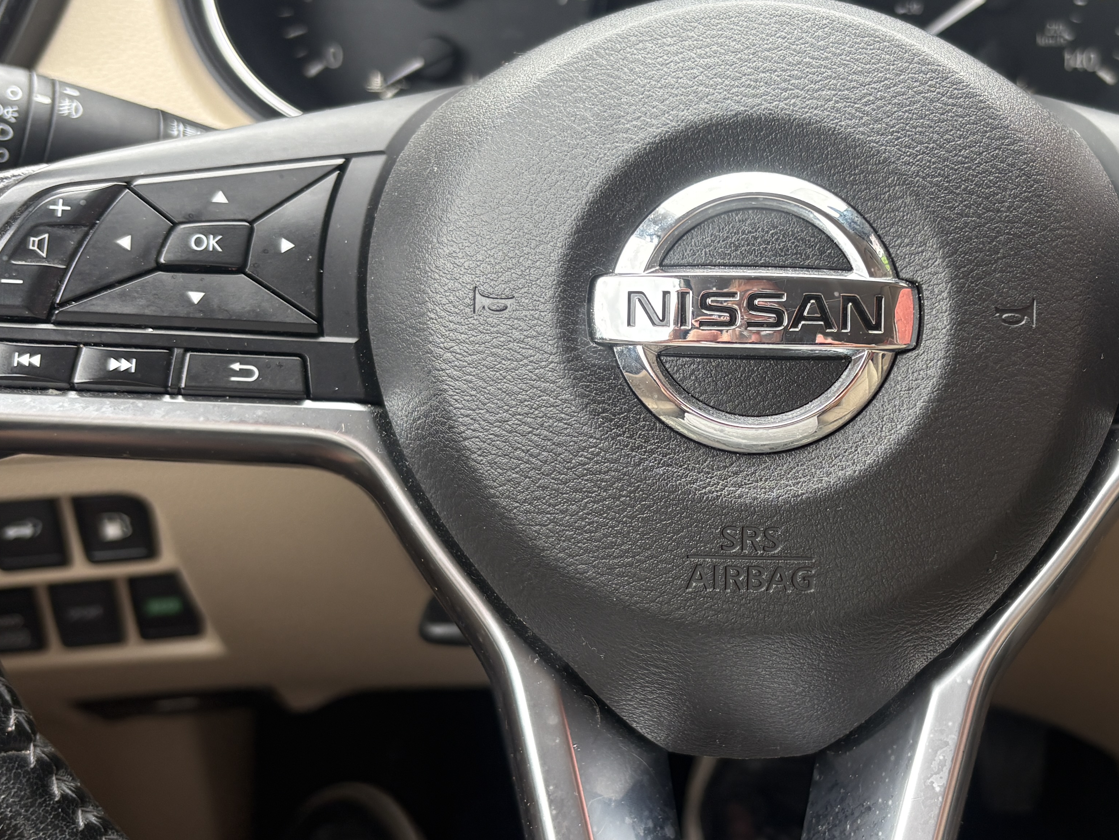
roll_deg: -1.8
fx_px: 1552
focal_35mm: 48
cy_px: 410
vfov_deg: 30.3
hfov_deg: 39.2
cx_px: 745
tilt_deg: -29.7
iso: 80
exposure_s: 1/242
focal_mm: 5.96
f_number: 1.6
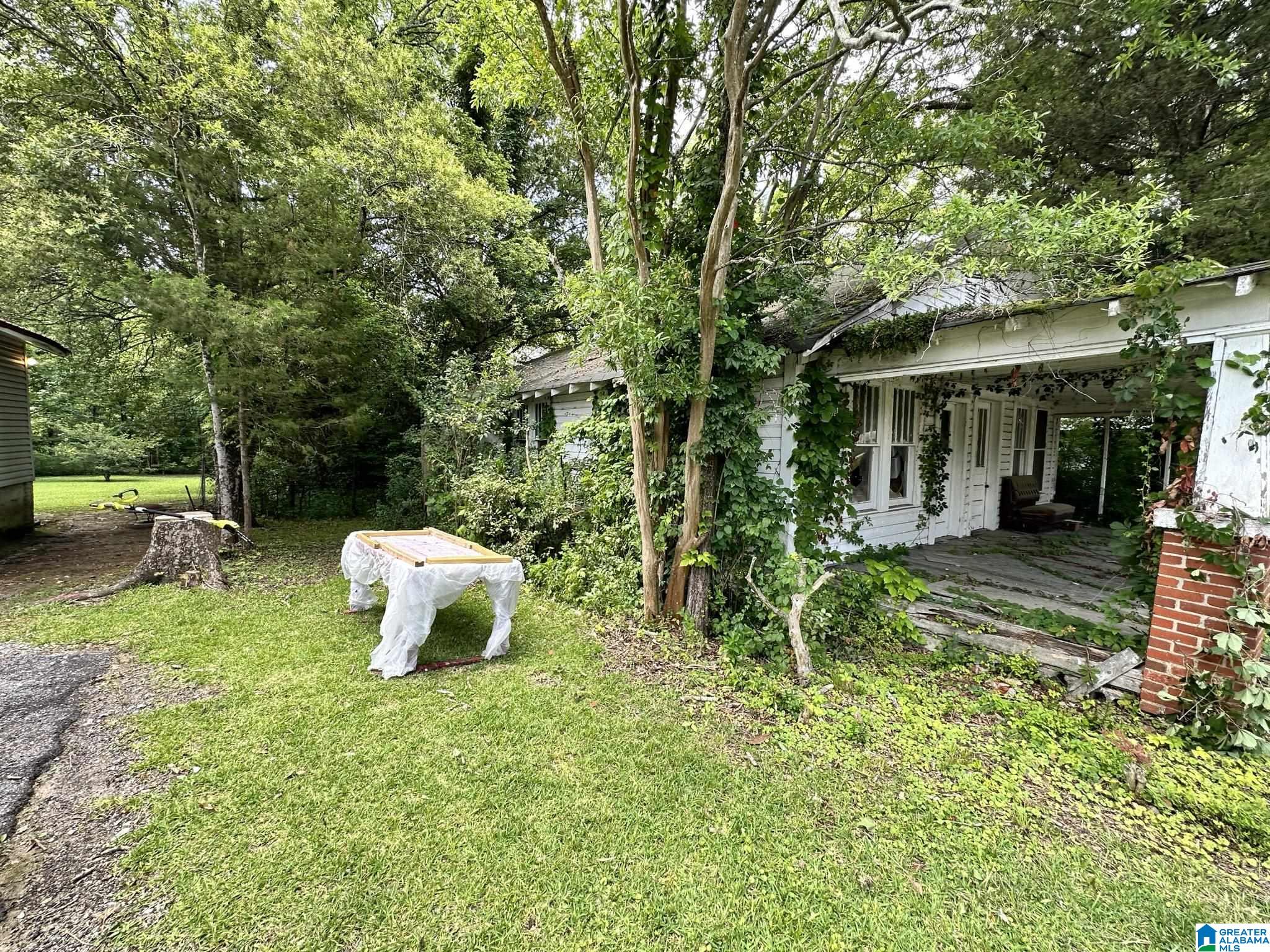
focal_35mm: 14
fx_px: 514
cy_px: 476
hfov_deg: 102.1
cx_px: 635
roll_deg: -1.3
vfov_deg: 85.7
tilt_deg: -4.2
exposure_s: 1/194
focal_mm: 2.22
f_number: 2.2
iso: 40
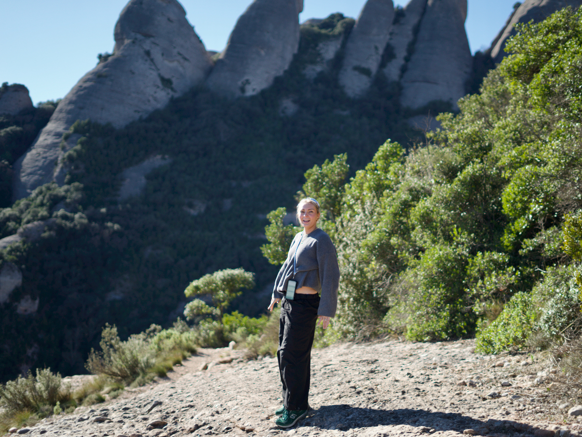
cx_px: 324
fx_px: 925
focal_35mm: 55
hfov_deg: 34.9
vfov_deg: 26.6
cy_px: 217
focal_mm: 50
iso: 100
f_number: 1.8
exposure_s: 1/2000
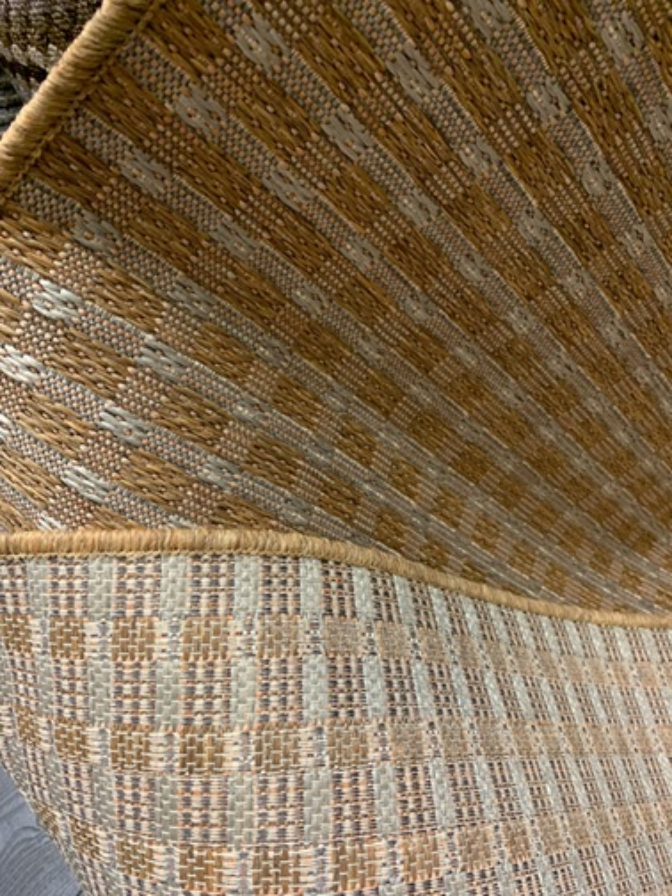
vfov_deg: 67.3
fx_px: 673
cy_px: 448
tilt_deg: -51.4
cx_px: 336
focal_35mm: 26
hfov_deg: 53.1
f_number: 1.8
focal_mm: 4.25
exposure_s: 1/50
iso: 320
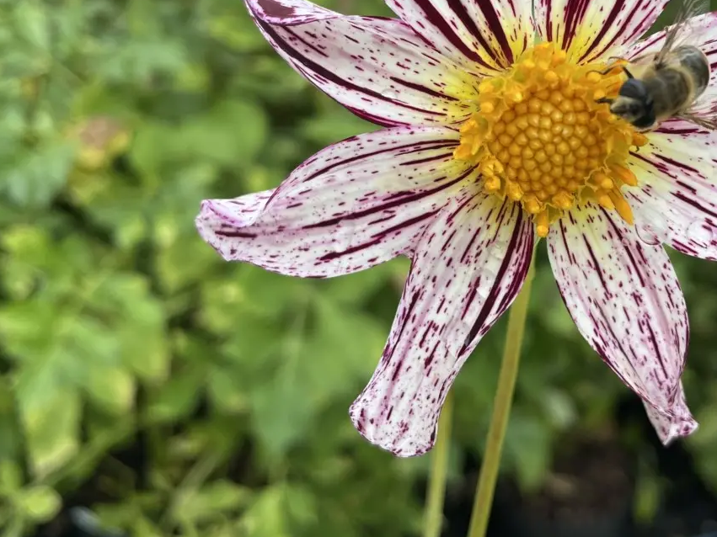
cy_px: 119
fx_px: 911
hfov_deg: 41.8
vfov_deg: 32.1
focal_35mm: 44
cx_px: 529
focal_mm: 4.2
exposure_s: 1/397
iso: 32
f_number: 1.6
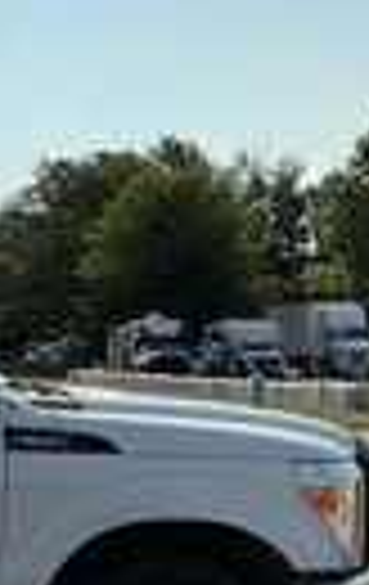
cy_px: 518
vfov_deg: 22.2
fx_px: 1455
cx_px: -364
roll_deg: +0.8
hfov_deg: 12.7
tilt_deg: -5.0
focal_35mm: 91
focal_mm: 3
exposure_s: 1/4405
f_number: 1.8
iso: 25
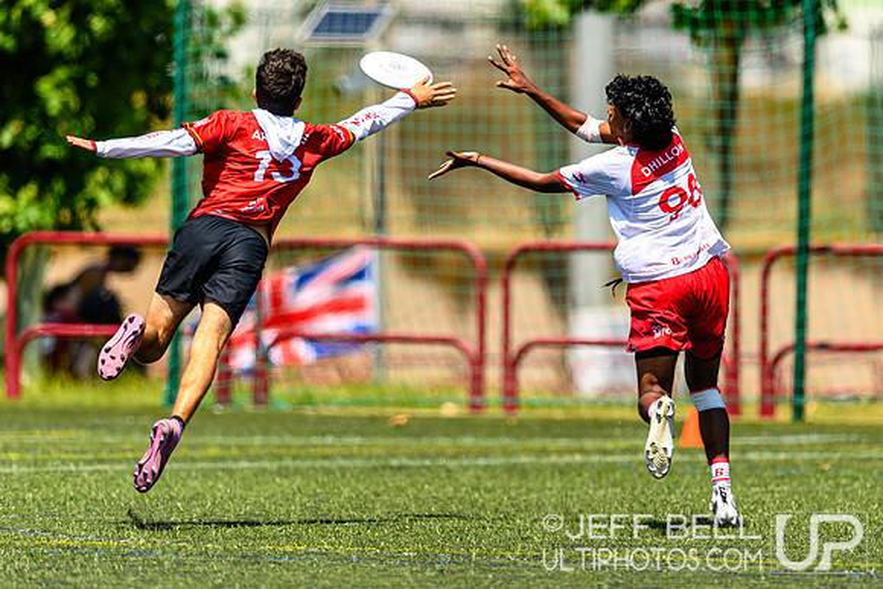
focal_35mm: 597
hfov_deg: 3.5
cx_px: 544
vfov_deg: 2.3
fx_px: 14654
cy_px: 177
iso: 100
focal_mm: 400
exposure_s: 1/2500
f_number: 3.2
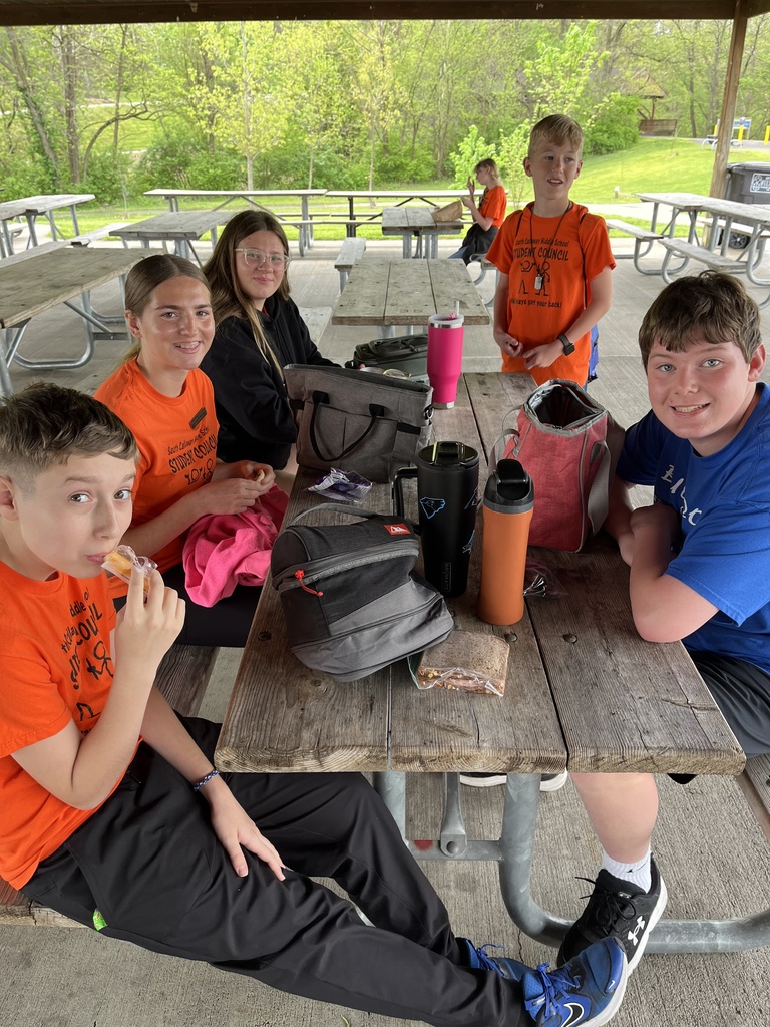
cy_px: 514
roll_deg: +0.8
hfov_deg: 53.1
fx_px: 771
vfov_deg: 67.3
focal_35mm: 26
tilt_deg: -27.4
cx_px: 385
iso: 40
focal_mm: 5.1
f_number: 1.6
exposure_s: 1/122
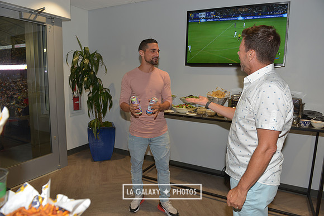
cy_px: 108
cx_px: 162
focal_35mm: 24
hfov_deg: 73.7
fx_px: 216
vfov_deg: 53.2
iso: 200
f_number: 5
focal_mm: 24
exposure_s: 1/60
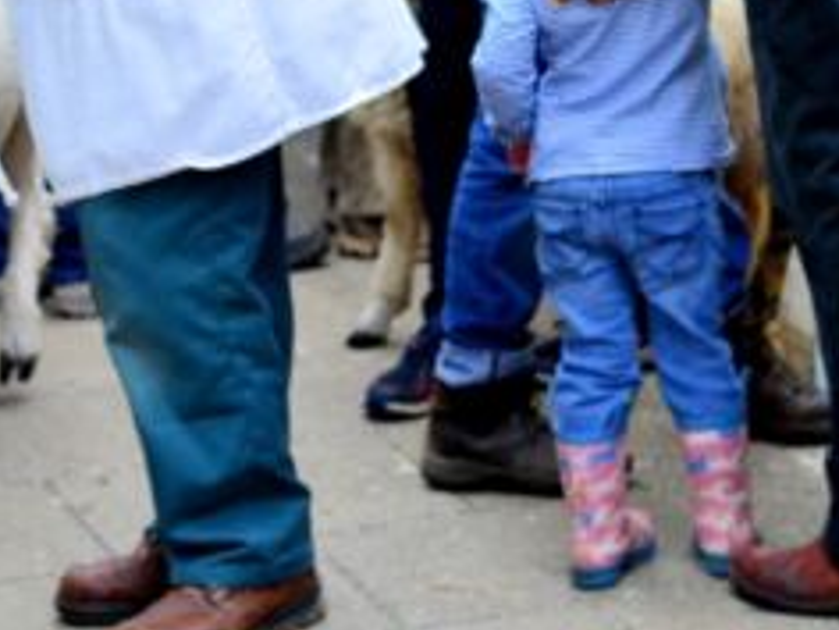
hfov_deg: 10.1
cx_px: 331
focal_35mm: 195
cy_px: -94
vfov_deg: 7.6
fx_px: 4726
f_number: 2.8
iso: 200
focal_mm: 50
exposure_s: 1/500
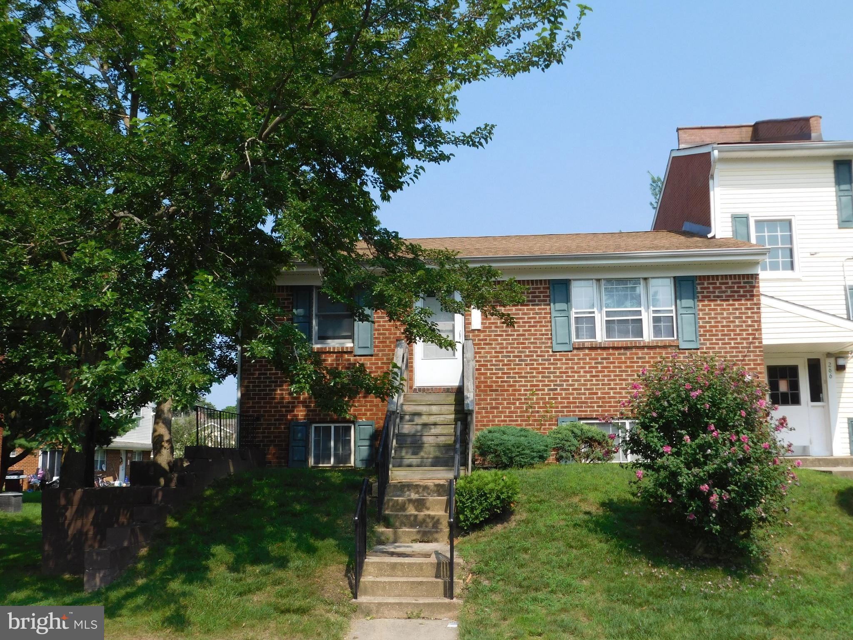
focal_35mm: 36
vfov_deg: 39.7
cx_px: 426
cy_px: 320
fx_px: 887
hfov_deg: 51.4
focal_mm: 6.3
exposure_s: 1/1250
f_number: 3.5
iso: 125
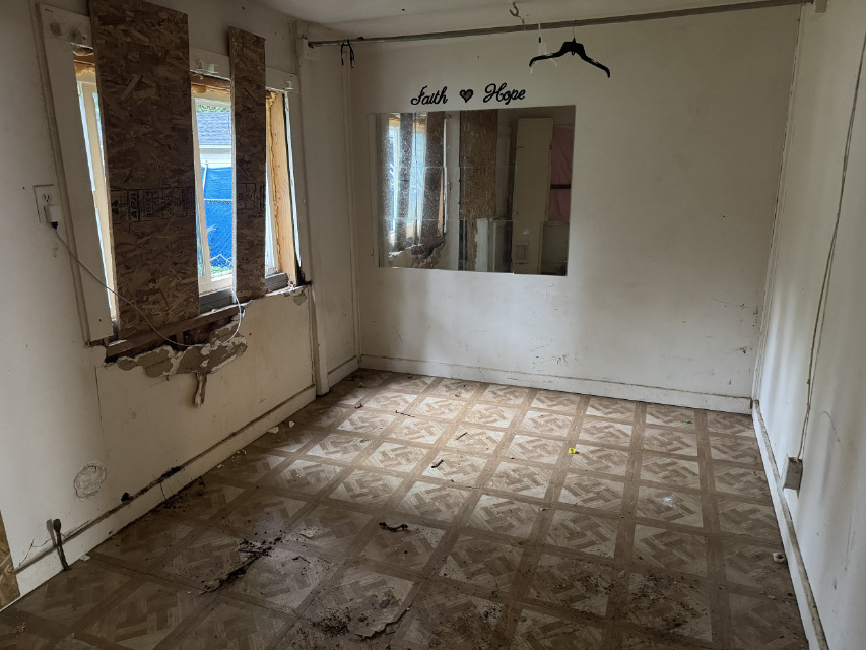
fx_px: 601
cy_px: 325
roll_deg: +0.3
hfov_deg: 71.6
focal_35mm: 24
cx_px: 433
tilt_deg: -16.3
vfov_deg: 56.8
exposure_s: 1/40
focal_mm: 6.76
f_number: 1.78
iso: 800
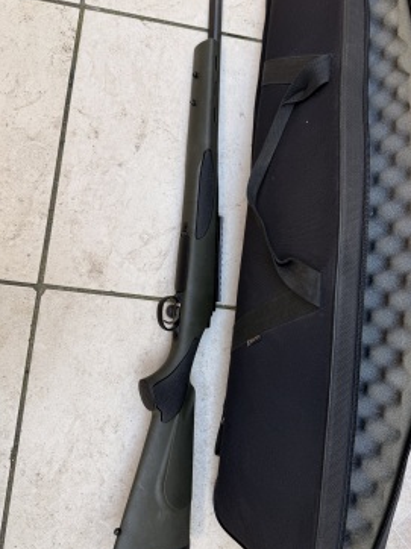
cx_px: 215
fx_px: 491
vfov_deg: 58.2
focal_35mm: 31
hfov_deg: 45.4
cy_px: 243
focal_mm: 6.76
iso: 64
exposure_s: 1/121
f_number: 1.78
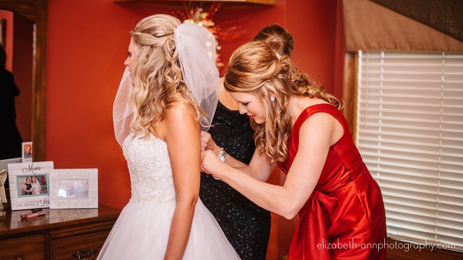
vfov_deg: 22.6
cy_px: 114
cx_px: 229
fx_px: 651
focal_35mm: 53
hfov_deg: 39.2
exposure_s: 1/125
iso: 250
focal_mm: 50
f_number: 1.4
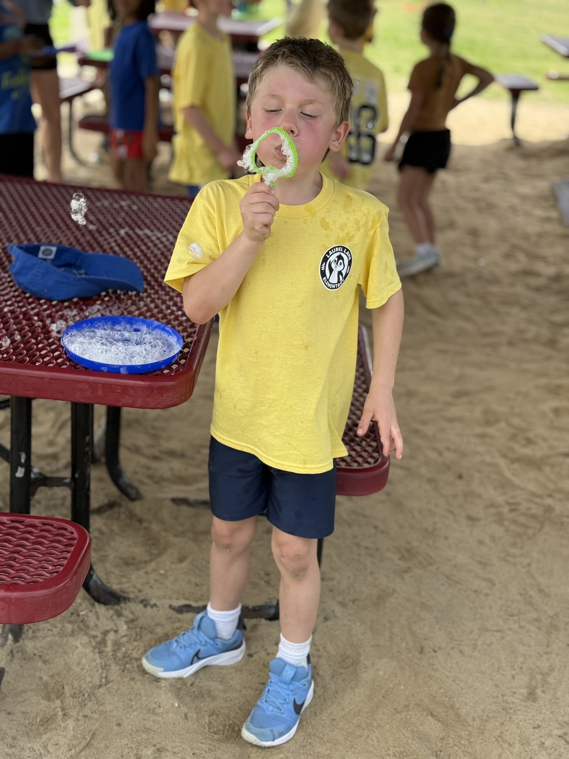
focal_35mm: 48
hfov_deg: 30.3
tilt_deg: -20.9
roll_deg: -1.0
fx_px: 1052
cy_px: 380
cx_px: 284
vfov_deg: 39.7
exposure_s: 1/1133
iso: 64
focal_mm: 6.76
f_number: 1.78
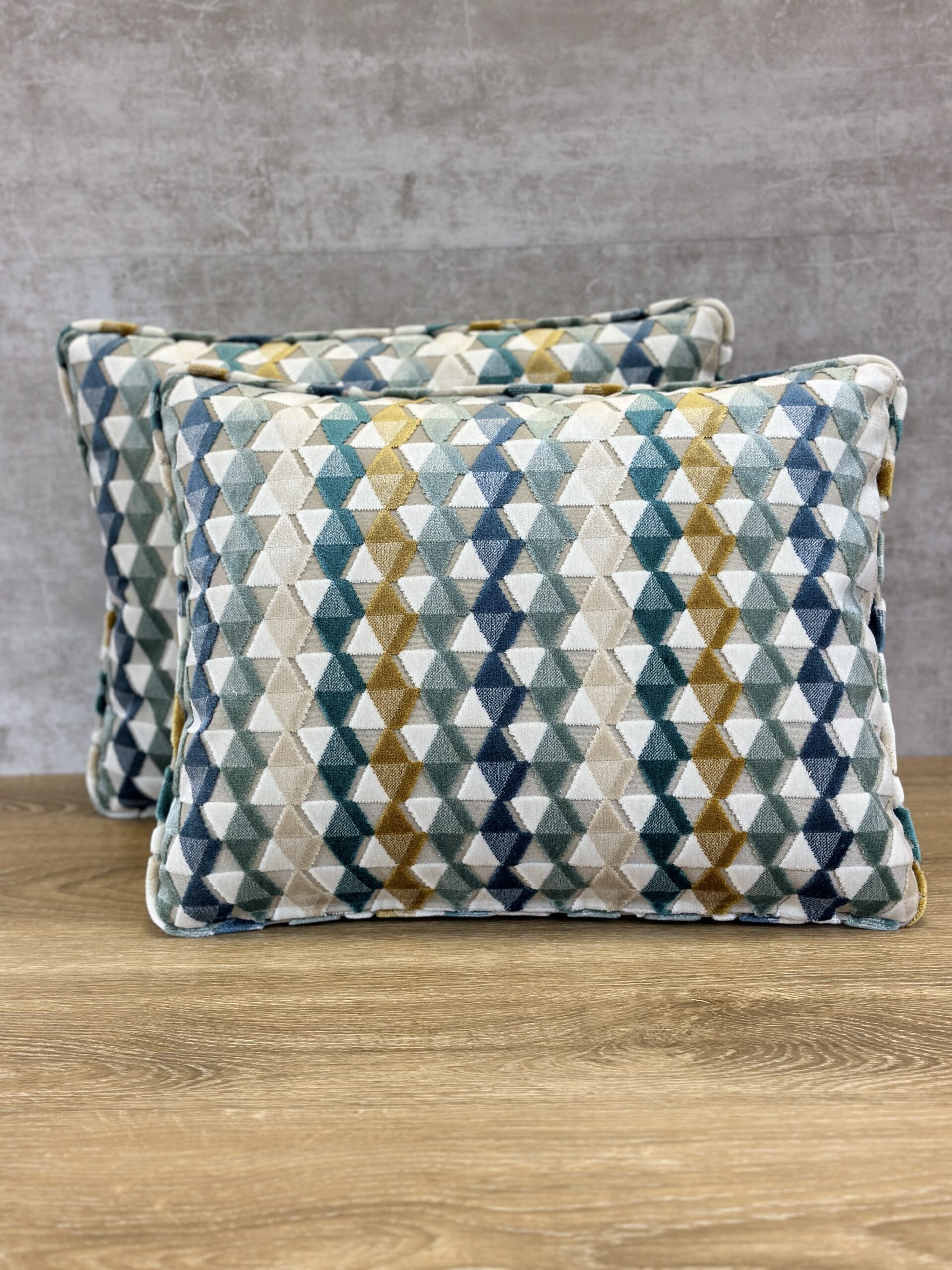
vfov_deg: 39.7
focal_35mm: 48
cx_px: 476
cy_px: 635
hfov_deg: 30.3
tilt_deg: -14.5
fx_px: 1760
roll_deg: +2.0
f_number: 1.78
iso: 80
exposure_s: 1/196
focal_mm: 6.86
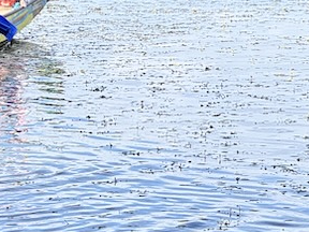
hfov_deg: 7.3
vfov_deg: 5.6
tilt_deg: -3.9
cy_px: 56
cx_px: -174
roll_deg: +1.2
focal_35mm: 267
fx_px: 2383
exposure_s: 1/299
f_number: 2.8
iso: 25
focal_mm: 9
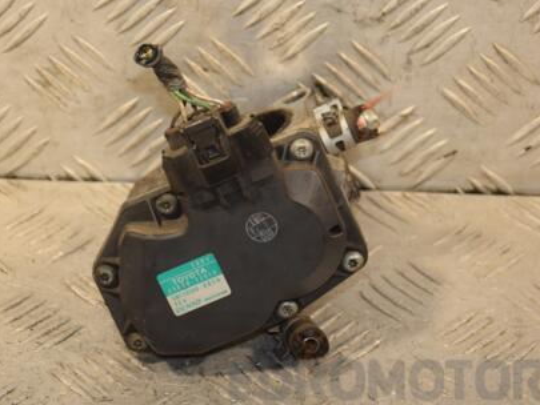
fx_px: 2668
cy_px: 202
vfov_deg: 8.7
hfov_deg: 11.5
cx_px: 204
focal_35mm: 171
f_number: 5.3
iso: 800
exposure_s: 1/160
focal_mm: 80
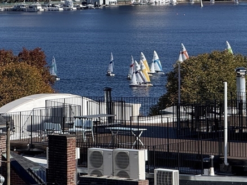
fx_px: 2006
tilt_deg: -0.4
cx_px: -19
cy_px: -29
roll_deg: +0.1
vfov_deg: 5.3
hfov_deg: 7.0
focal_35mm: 281
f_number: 2.8
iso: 64
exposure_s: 1/2611
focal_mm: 15.66
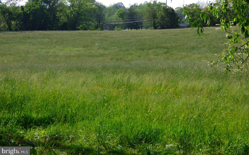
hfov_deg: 31.5
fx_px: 441
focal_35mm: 65
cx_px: 125
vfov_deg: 20.0
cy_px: 63
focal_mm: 10.34
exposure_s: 1/640
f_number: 4.1
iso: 100
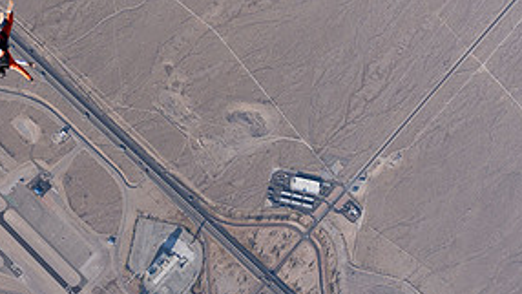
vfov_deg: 23.3
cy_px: 74
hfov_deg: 37.8
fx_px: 706
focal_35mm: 51
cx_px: 51
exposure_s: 1/2000
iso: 800
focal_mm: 24
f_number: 8
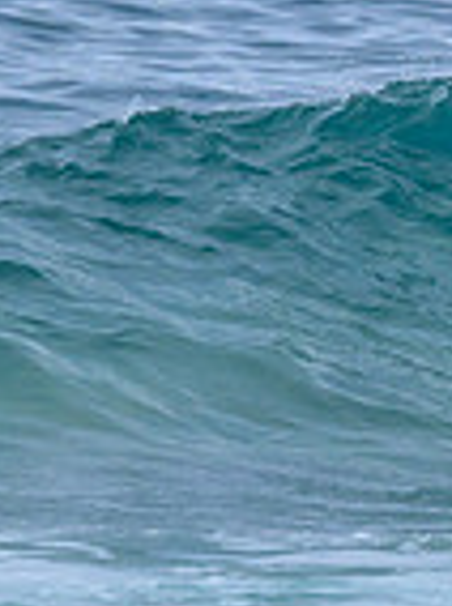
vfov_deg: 1.0
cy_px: 190
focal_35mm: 1934
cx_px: 1053
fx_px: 33773
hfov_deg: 0.8
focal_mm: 480
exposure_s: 1/2000
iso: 1100
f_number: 10
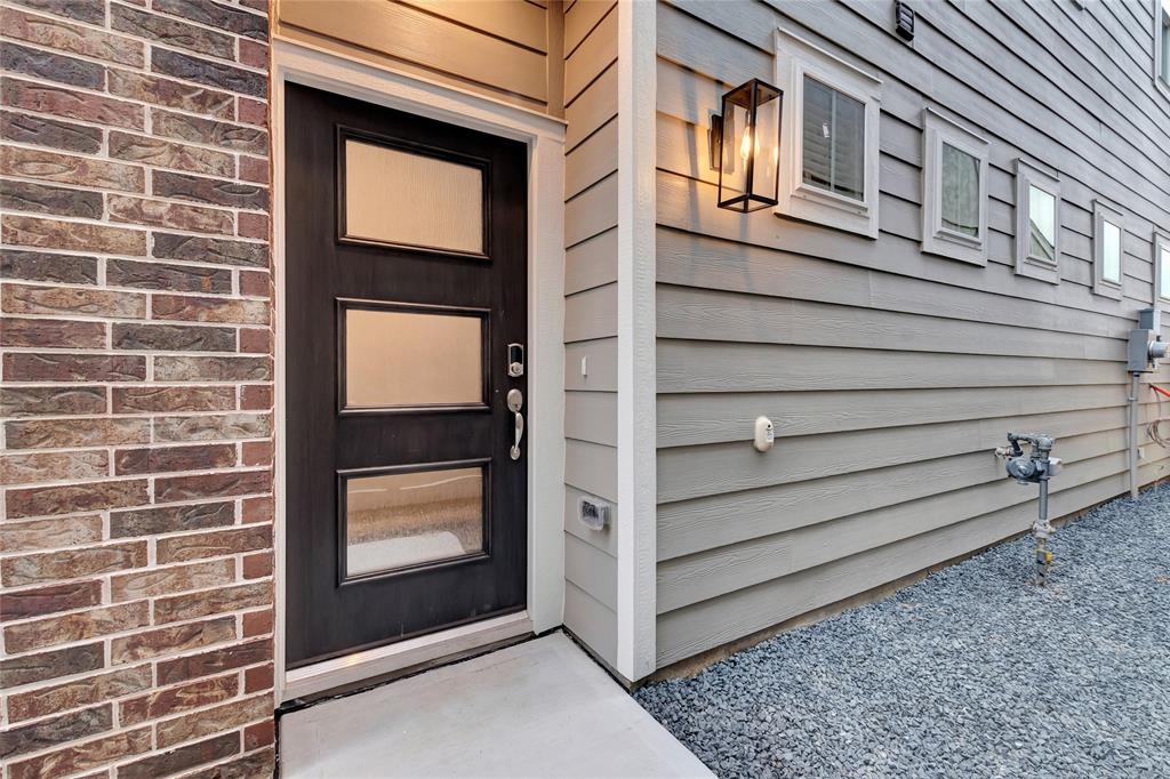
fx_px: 487
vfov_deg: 77.3
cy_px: 390
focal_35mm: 15
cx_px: 585
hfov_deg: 100.4
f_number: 8
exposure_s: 1/13
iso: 200
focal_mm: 10
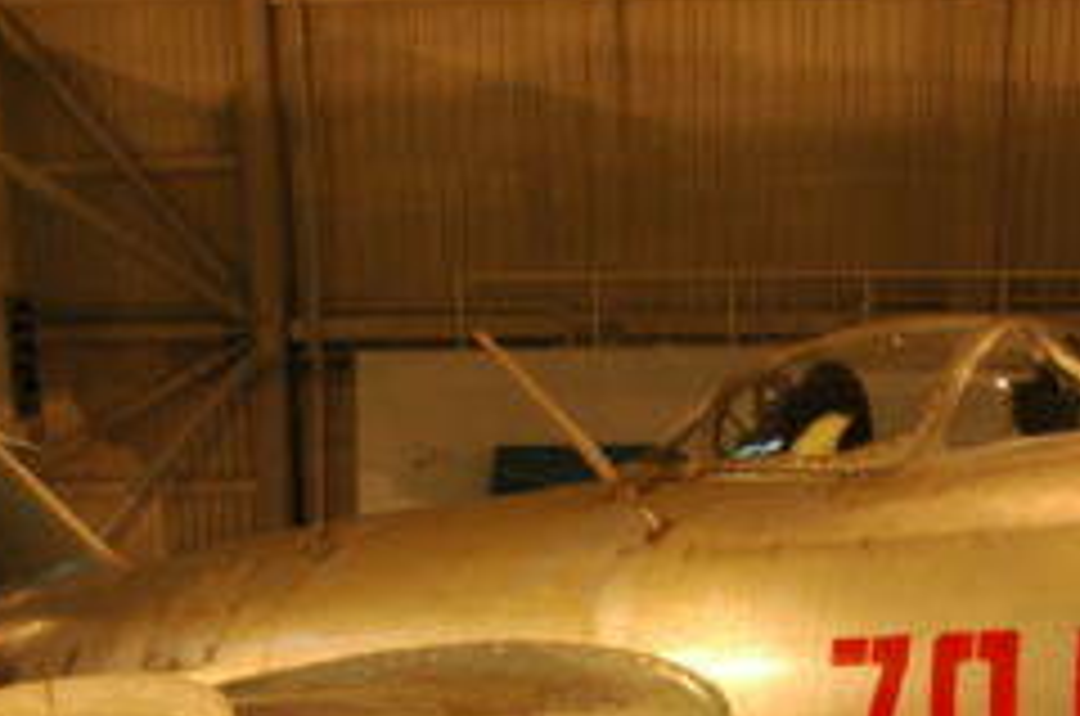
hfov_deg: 28.1
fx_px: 2156
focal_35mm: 72
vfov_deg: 18.3
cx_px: 508
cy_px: 750
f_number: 5.6
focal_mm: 18
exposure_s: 1/10
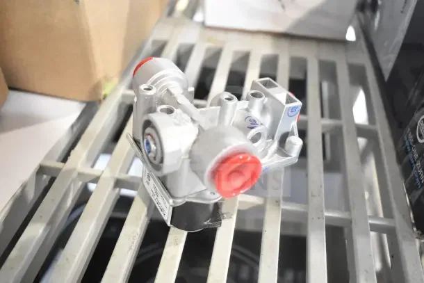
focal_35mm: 33
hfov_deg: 57.2
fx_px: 389
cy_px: 142
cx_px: 212
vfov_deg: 40.0
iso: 1600
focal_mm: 22
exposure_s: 1/40
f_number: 3.8
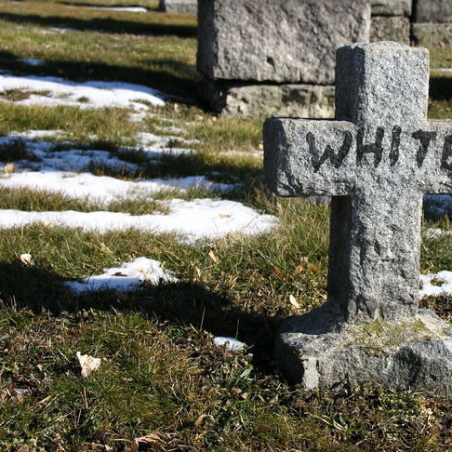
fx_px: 1064
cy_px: 224
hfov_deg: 23.8
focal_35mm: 72
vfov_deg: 24.0
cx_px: 323
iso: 50
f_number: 3.5
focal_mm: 12.7
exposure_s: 1/512
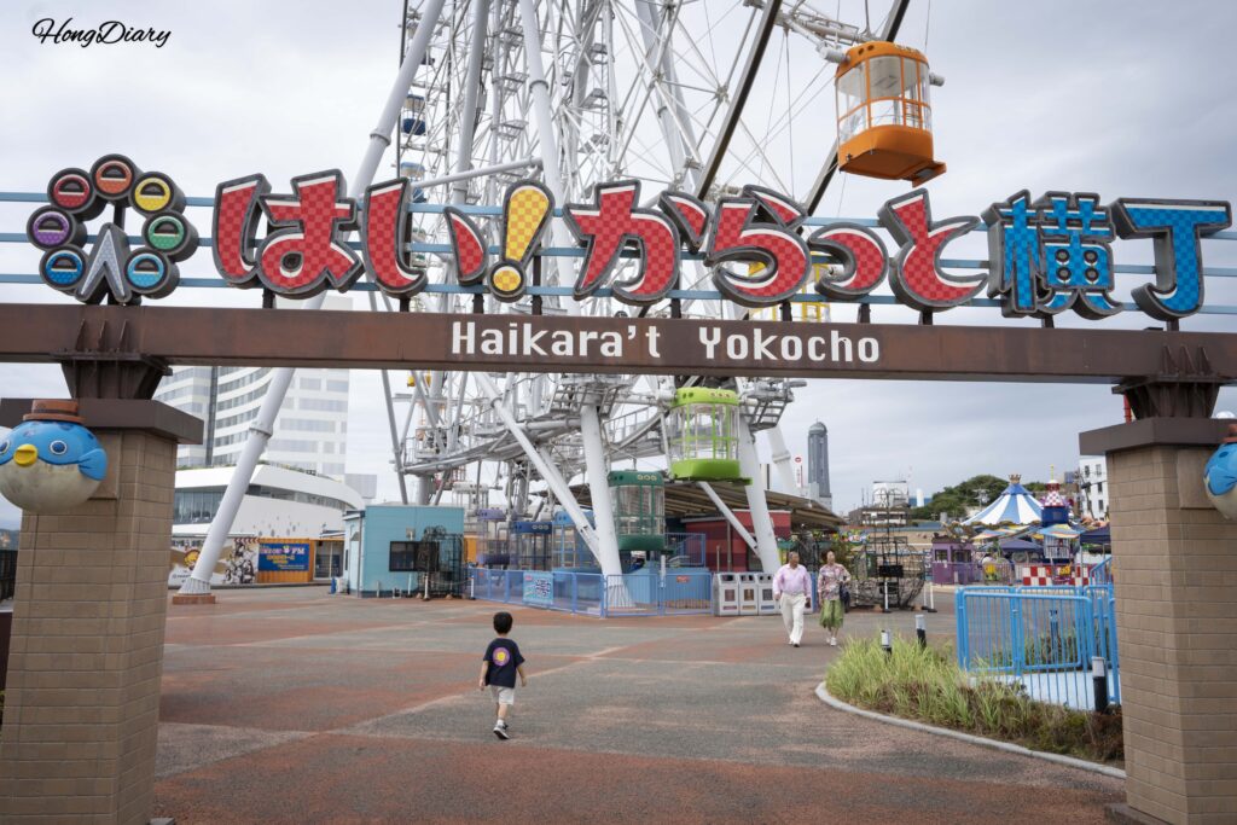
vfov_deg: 46.4
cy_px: 412
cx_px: 618
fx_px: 962
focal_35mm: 28
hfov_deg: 65.5
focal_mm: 28
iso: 100
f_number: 10
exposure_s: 1/160
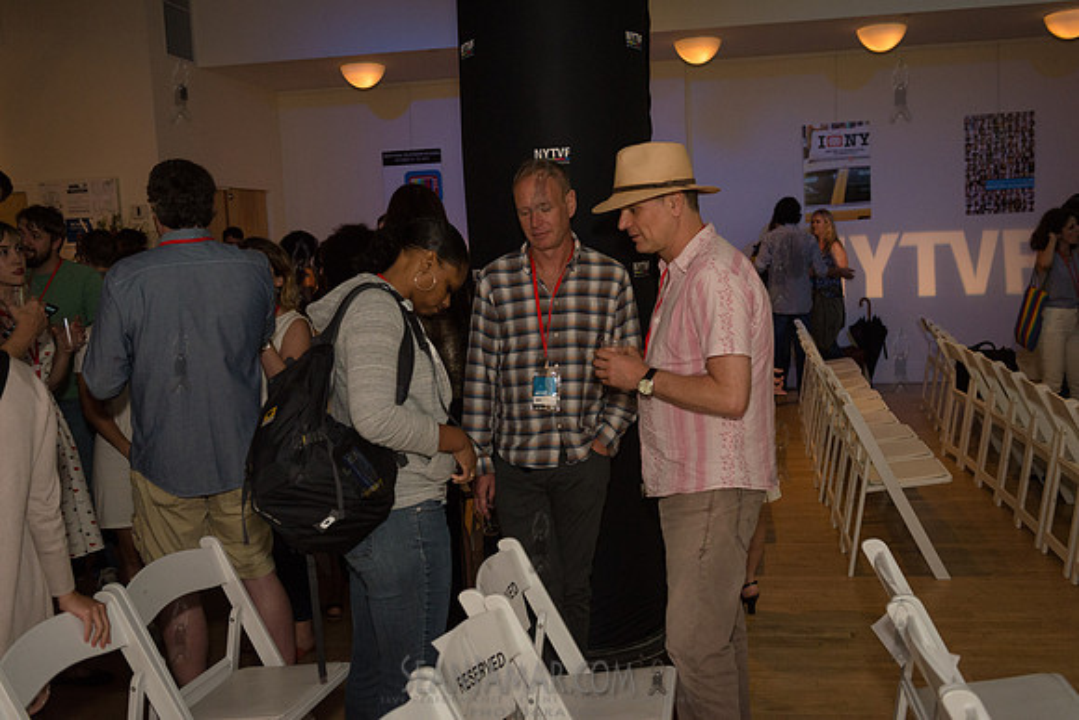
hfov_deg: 53.1
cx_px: 540
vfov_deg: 36.9
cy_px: 360
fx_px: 1079
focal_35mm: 36
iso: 2500
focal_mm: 36
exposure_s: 1/500
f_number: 4
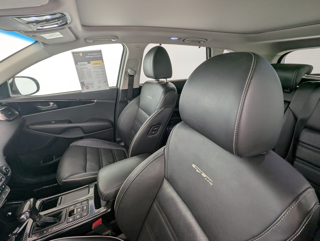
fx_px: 148
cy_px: 120
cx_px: 160
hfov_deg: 94.4
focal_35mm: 16
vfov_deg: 78.2
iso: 46
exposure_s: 1/37
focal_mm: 2.35
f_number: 2.2
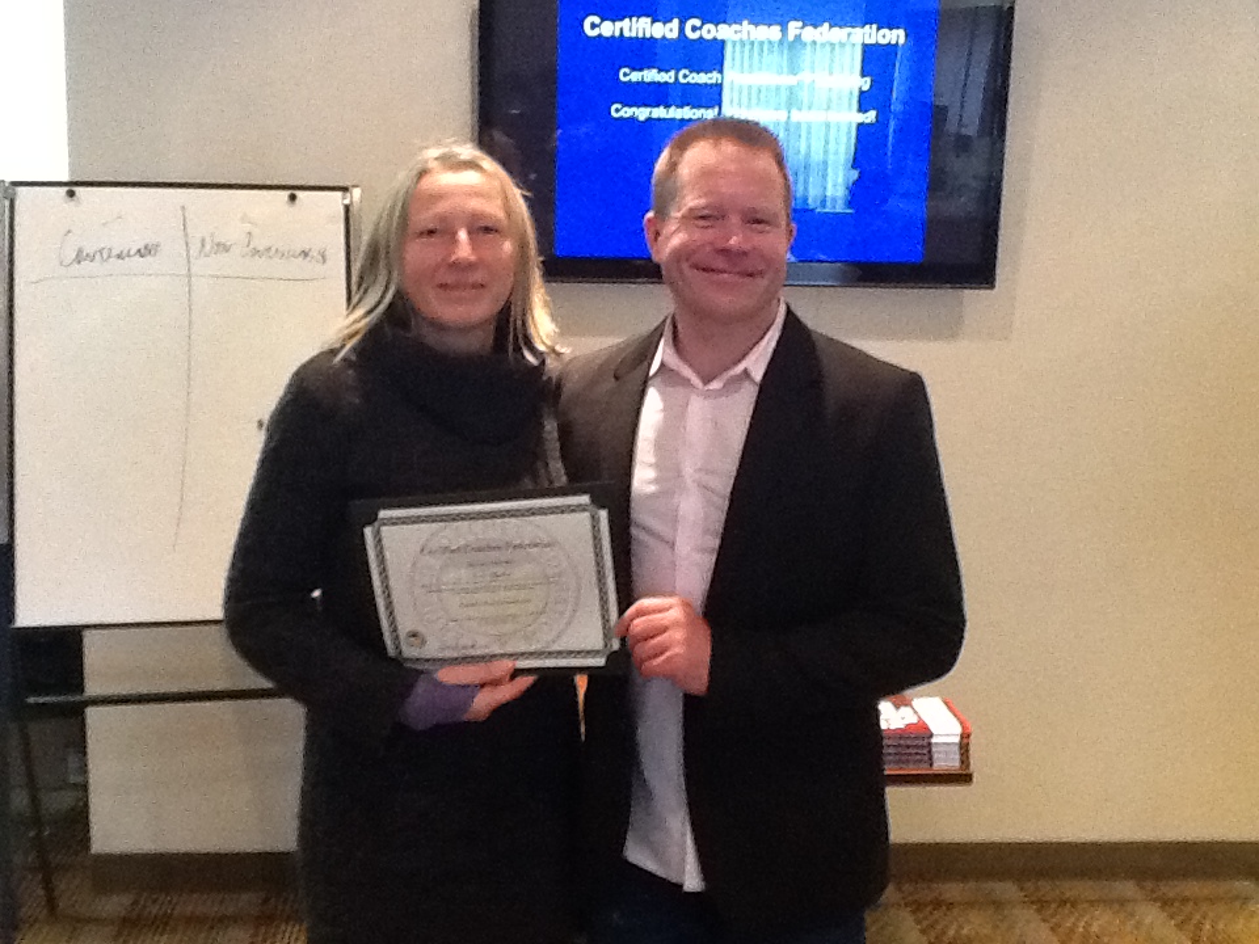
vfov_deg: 32.9
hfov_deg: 42.9
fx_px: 1600
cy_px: 472
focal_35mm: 44
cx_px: 630
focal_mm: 2.03
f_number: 2.4
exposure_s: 1/15
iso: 320
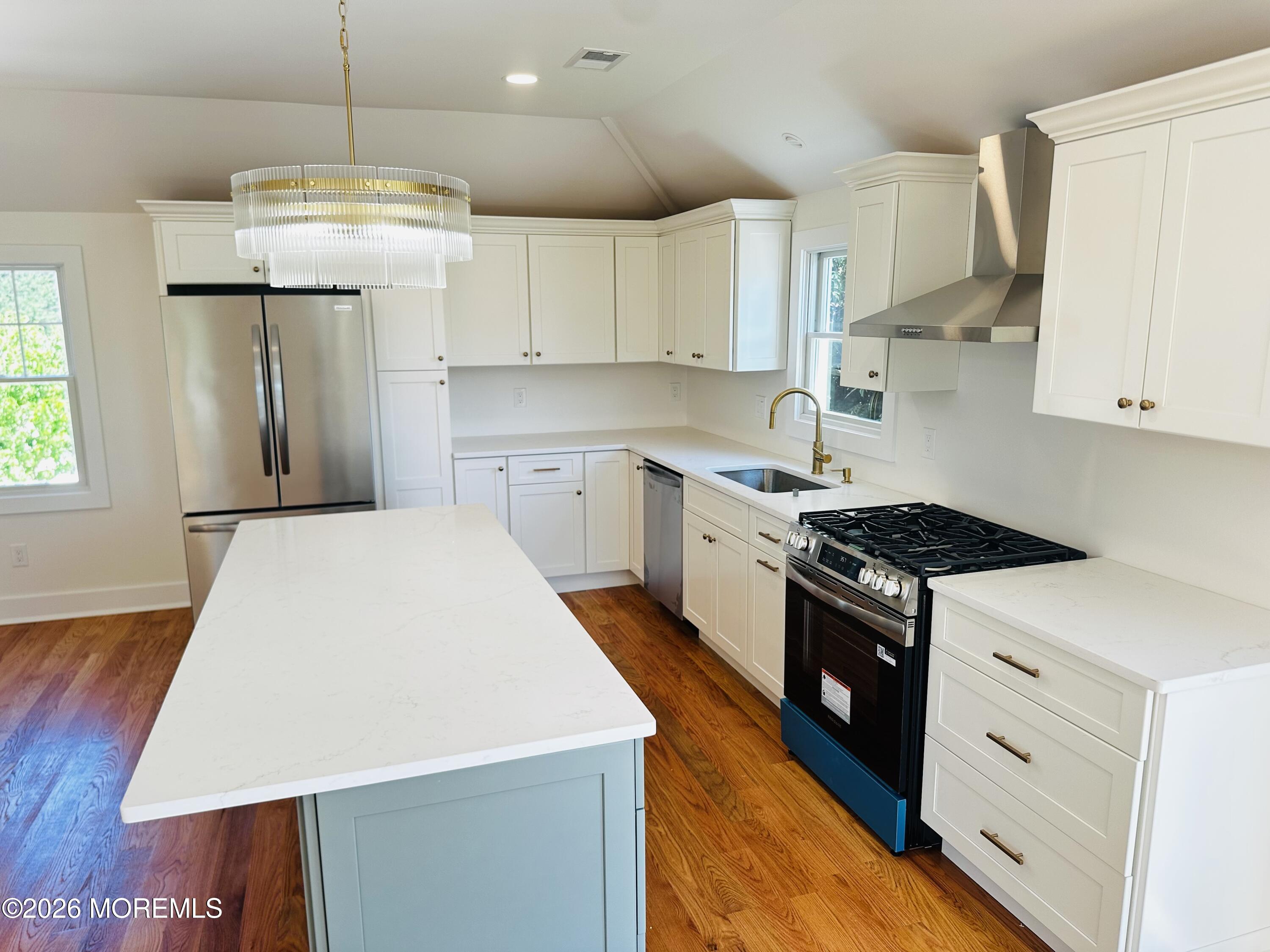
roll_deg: +0.1
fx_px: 881
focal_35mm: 24
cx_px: 635
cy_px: 476
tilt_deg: -10.5
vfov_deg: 56.8
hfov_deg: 71.6
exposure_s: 1/120
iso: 100
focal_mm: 6.86
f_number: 1.78
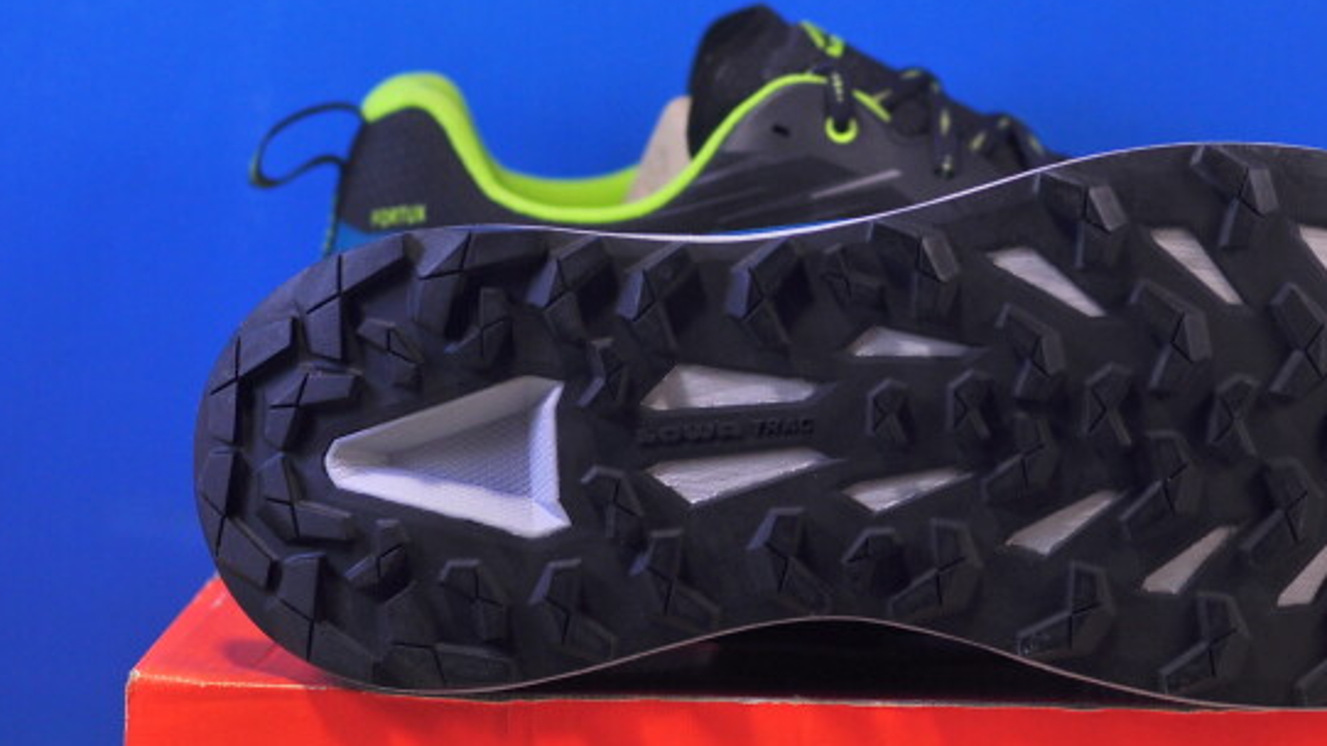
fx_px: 4081
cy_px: 168
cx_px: 915
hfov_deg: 18.4
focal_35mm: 116
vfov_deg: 10.4
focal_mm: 50
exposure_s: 1/320
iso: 250
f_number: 2.8
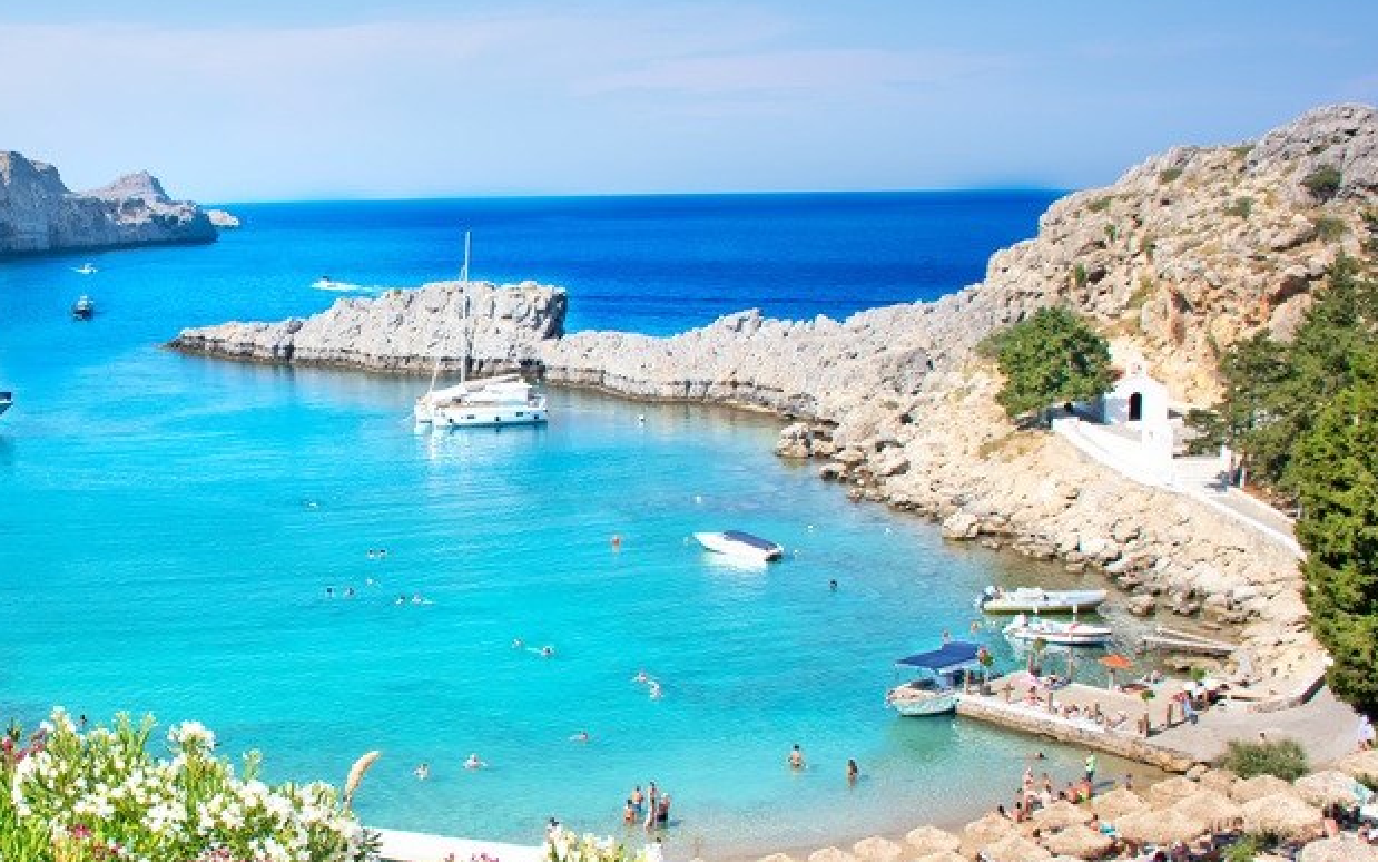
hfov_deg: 41.2
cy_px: 452
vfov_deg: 28.0
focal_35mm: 46
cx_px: 235
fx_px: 1728
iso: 100
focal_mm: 18
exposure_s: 1/320
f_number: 9
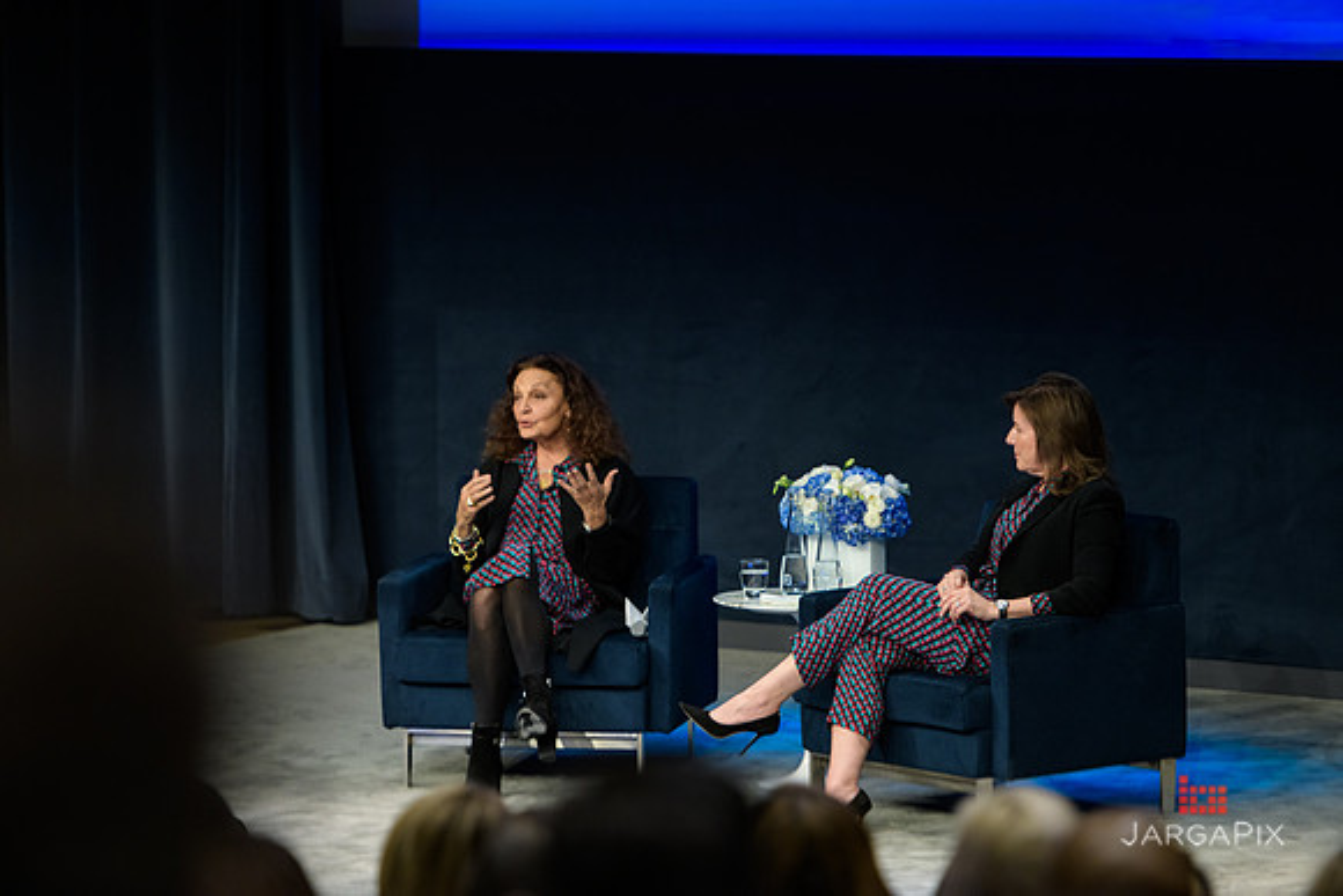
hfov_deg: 12.4
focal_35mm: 165
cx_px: 672
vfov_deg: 8.3
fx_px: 6157
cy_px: 448
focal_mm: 165
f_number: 3.2
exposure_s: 1/200
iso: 1000
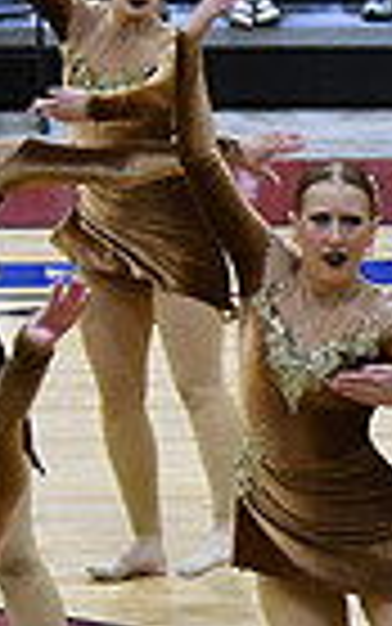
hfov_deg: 2.9
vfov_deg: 4.7
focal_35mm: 446
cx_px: 1208
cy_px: 637
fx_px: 7616
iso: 5000
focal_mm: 70
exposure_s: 1/400
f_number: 4
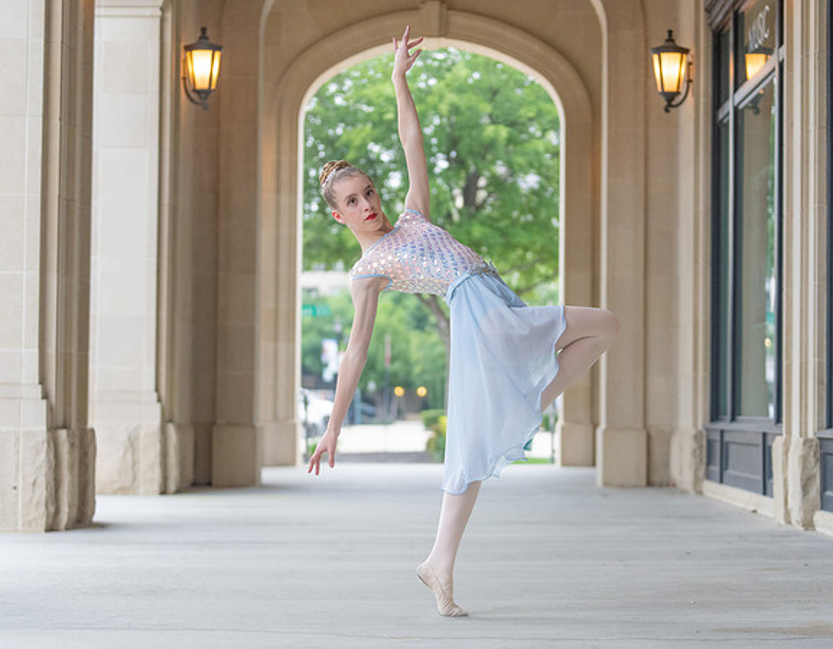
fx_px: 2026
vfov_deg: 18.2
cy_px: 330
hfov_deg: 23.2
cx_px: 416
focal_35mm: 83
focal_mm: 70
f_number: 2.8
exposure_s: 1/500
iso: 1250
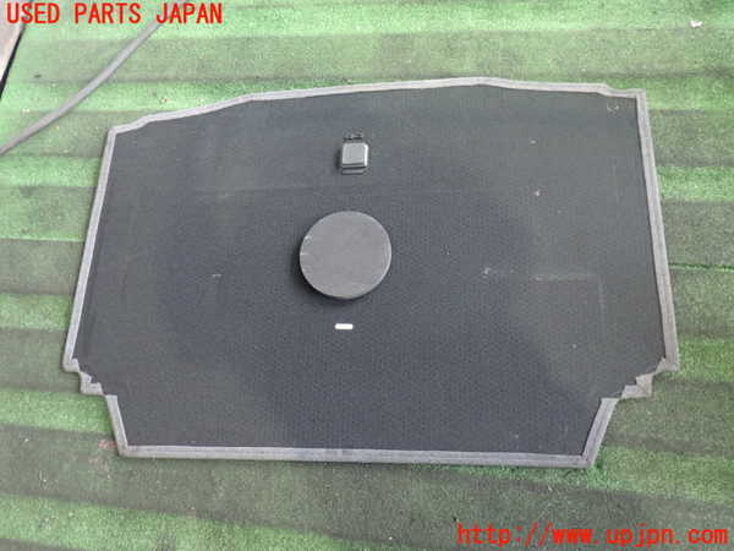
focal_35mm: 30
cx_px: 367
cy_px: 276
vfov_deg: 46.8
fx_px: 636
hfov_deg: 60.0
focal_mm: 5.4
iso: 800
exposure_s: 1/30
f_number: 2.3
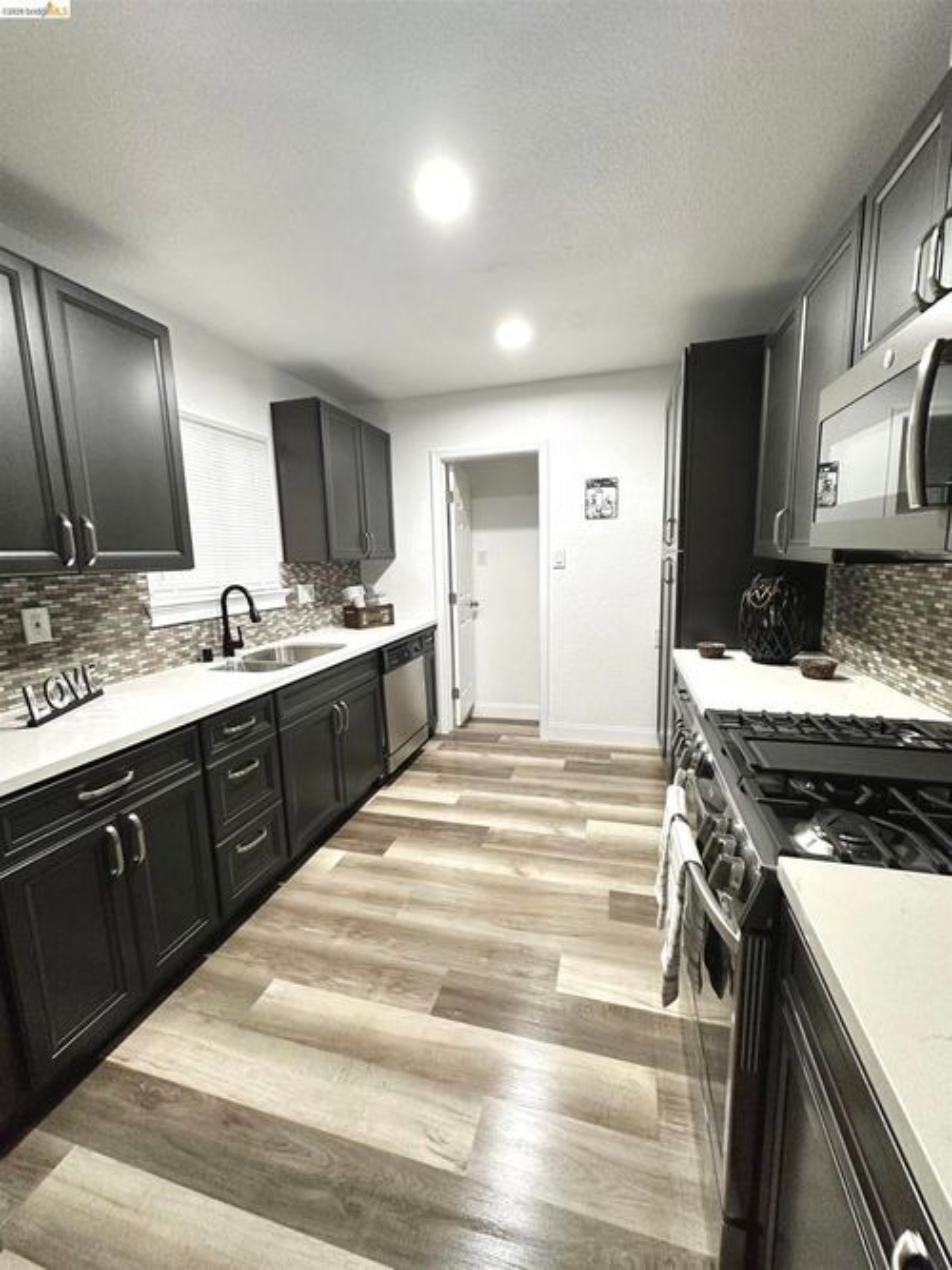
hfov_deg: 85.7
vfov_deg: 102.1
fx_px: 514
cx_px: 476
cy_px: 635
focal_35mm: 14
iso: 250
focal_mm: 2.22
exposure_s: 1/60
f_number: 2.2
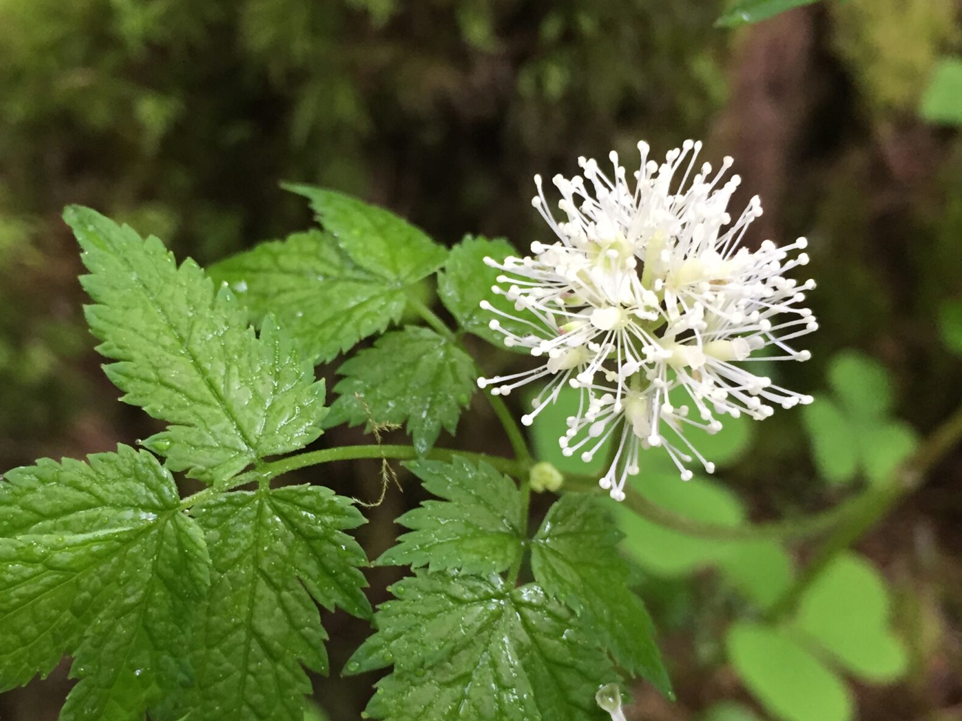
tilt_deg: -49.1
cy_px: 458
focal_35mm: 47
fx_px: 1306
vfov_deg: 30.7
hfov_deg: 40.3
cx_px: 404
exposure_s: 1/30
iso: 100
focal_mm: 4.15
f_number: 2.2
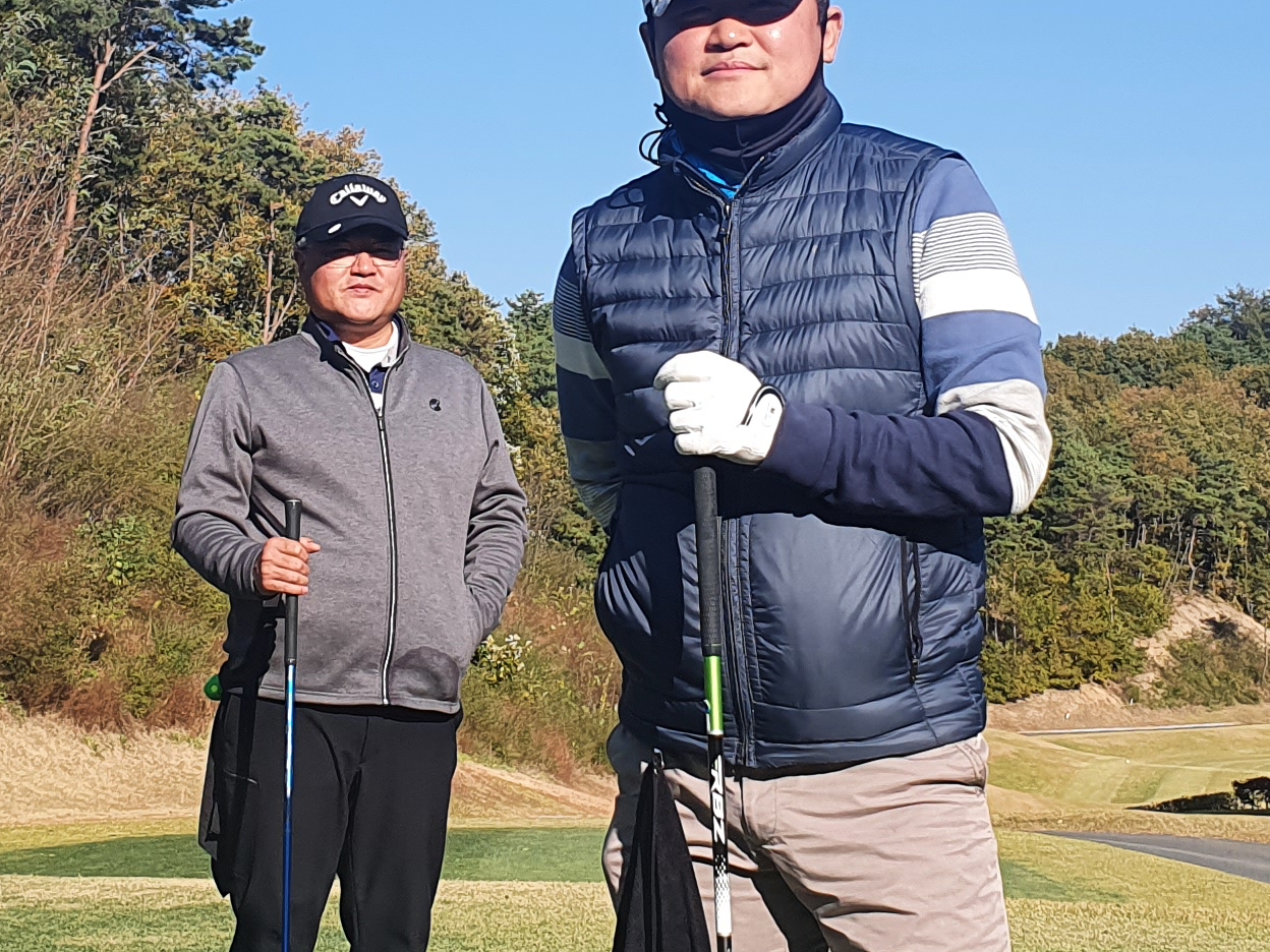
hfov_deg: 23.2
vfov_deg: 17.5
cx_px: 480
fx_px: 3082
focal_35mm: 84
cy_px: 253
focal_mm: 4.32
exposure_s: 1/1272
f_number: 2.4
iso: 50
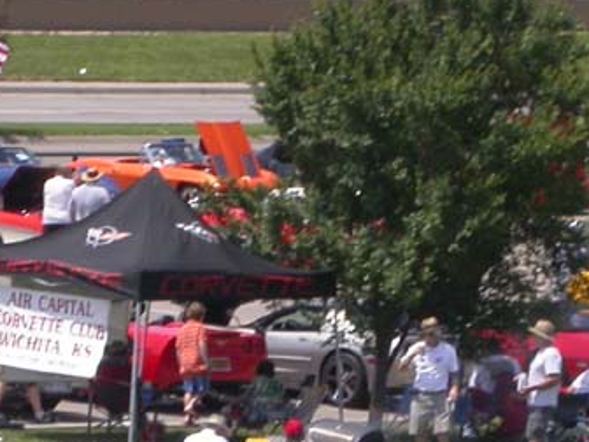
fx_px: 7997
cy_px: 412
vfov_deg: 3.2
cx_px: 184
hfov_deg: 4.2
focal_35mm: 470
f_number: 7.3
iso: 100
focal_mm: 32
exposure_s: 1/335
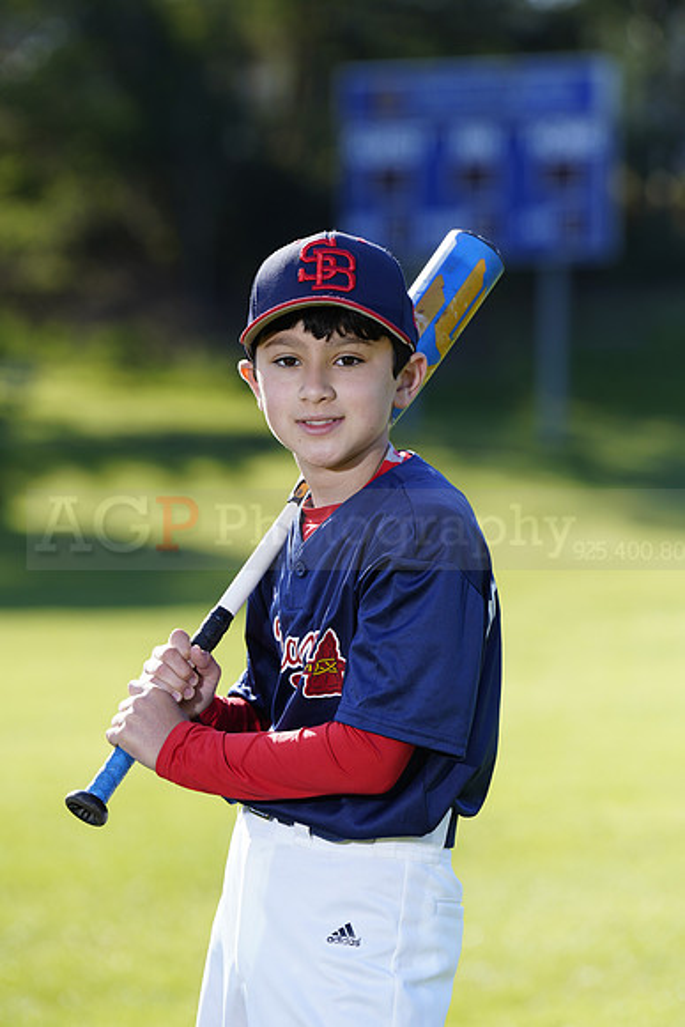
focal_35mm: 200
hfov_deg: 6.9
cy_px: 514
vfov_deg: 10.3
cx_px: 342
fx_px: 5704
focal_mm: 200
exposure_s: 1/250
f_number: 5
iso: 100
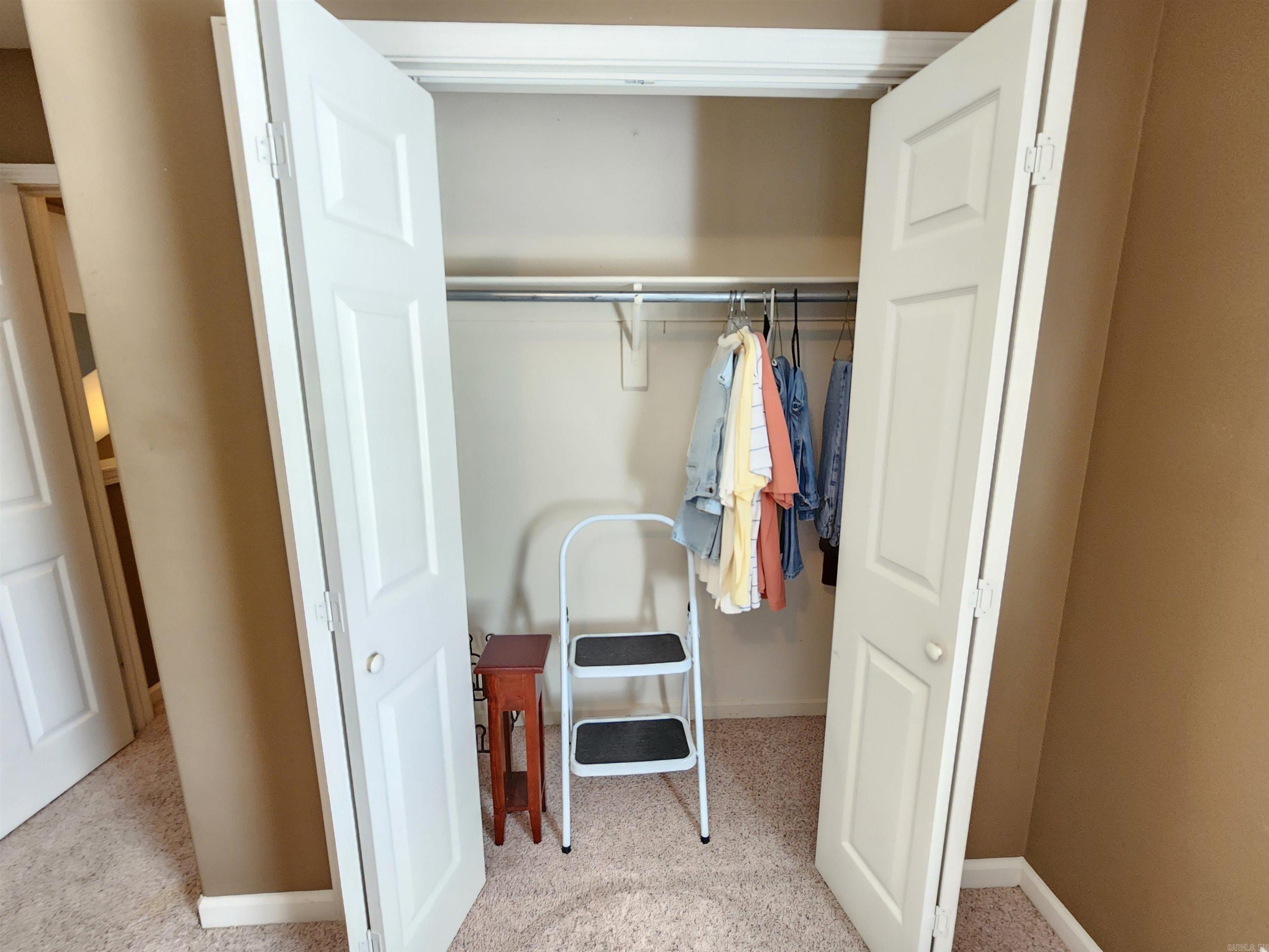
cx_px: 634
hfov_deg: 106.2
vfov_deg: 89.9
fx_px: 477
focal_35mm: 13
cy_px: 476
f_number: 2.2
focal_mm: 2.2
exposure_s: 1/30
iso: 640
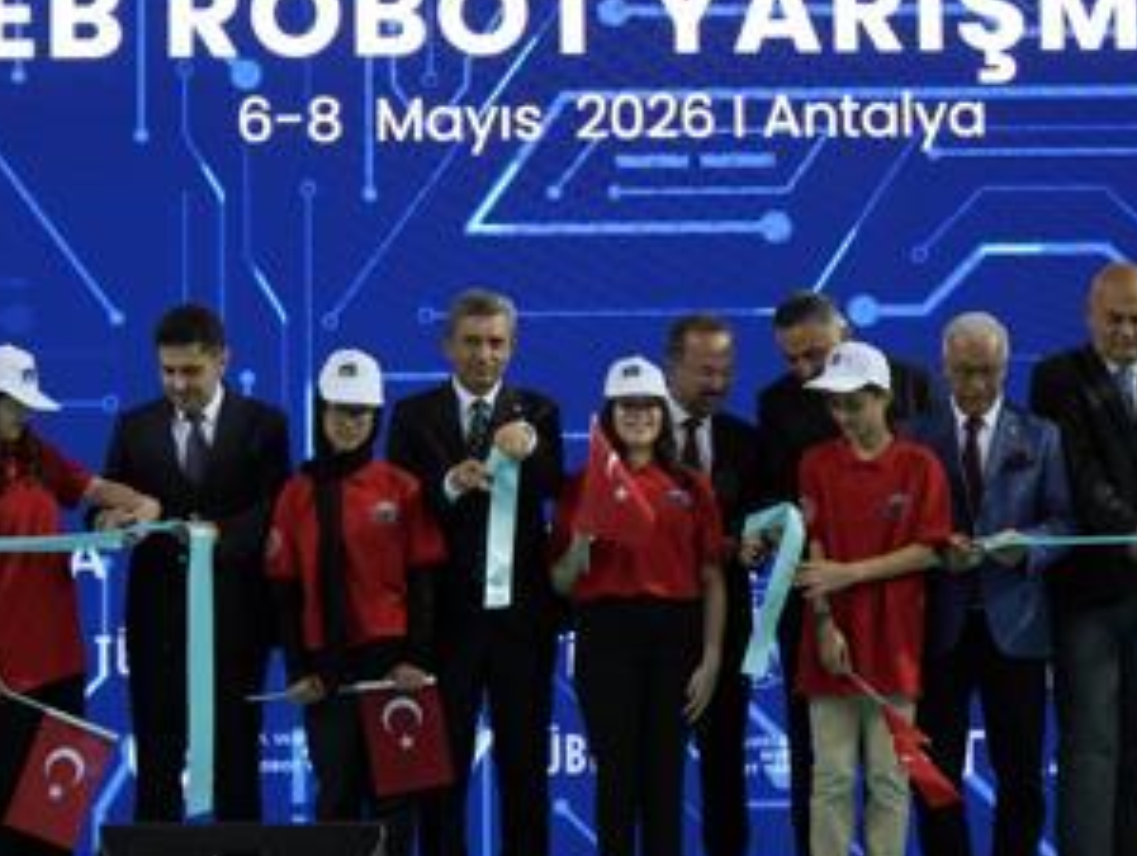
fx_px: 3881
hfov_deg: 16.7
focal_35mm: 118
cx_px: 492
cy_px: 274
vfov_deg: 12.6
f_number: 5.6
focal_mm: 70
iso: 2000
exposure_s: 1/80
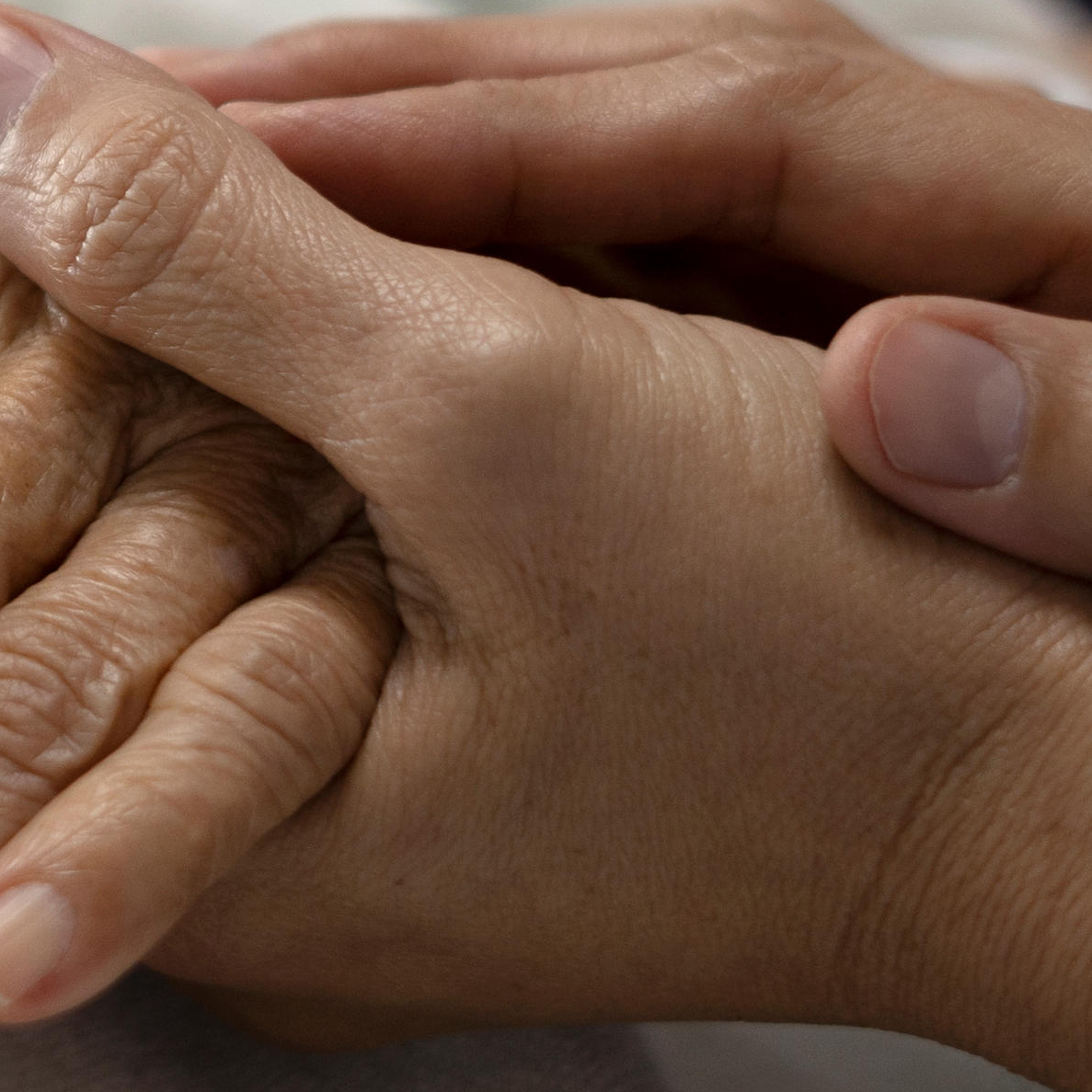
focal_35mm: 179
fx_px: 6389
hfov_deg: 9.5
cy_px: 130
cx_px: -579
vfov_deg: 9.7
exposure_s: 1/160
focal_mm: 50
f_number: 2.2
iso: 200
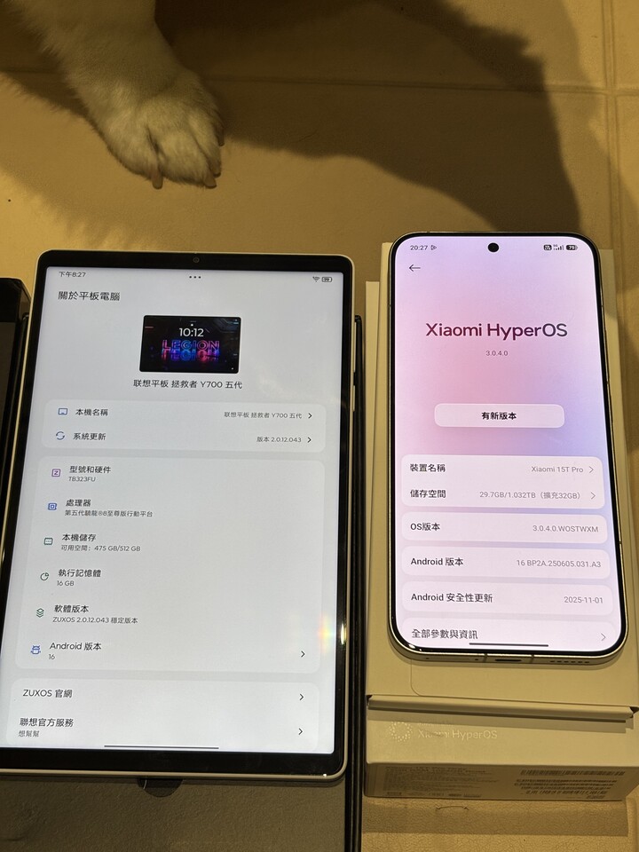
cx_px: 320
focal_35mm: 52
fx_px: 1280
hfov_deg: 28.0
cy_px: 426
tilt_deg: -64.3
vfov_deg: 36.8
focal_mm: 5.96
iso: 25
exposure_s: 1/129
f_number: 1.6
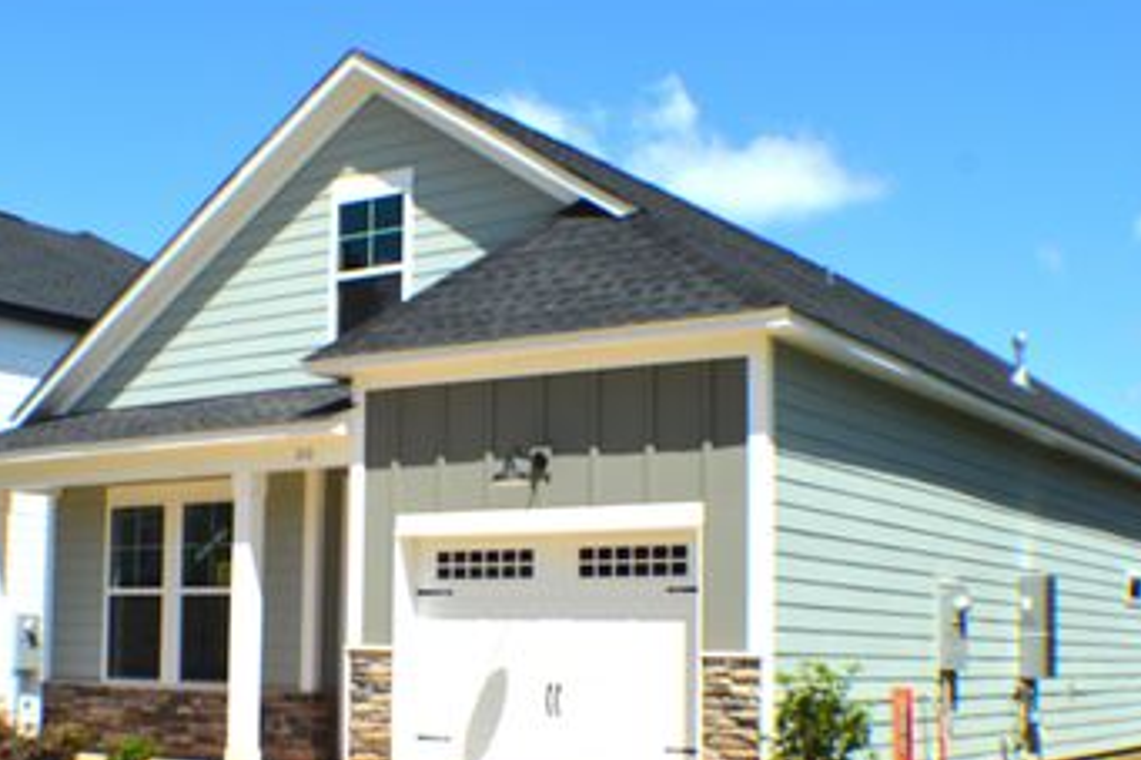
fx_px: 1996
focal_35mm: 63
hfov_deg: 31.7
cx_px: 398
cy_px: 509
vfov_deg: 21.5
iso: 100
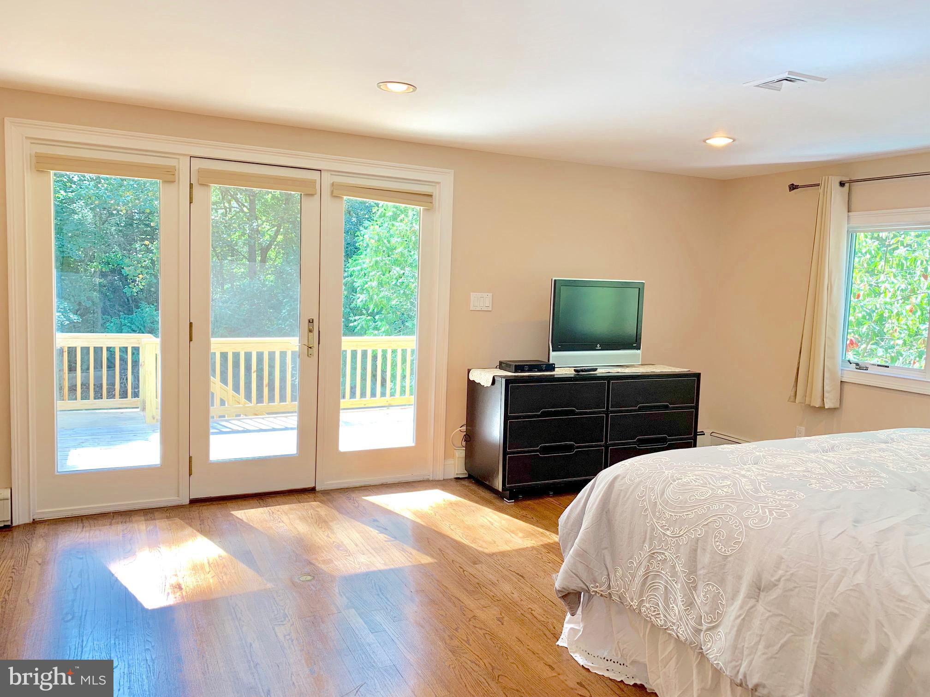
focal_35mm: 26
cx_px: 465
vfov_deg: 53.1
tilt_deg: -5.5
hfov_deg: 67.3
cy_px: 348
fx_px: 699
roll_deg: -1.5
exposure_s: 1/120
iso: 50
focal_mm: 4.25
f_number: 1.8
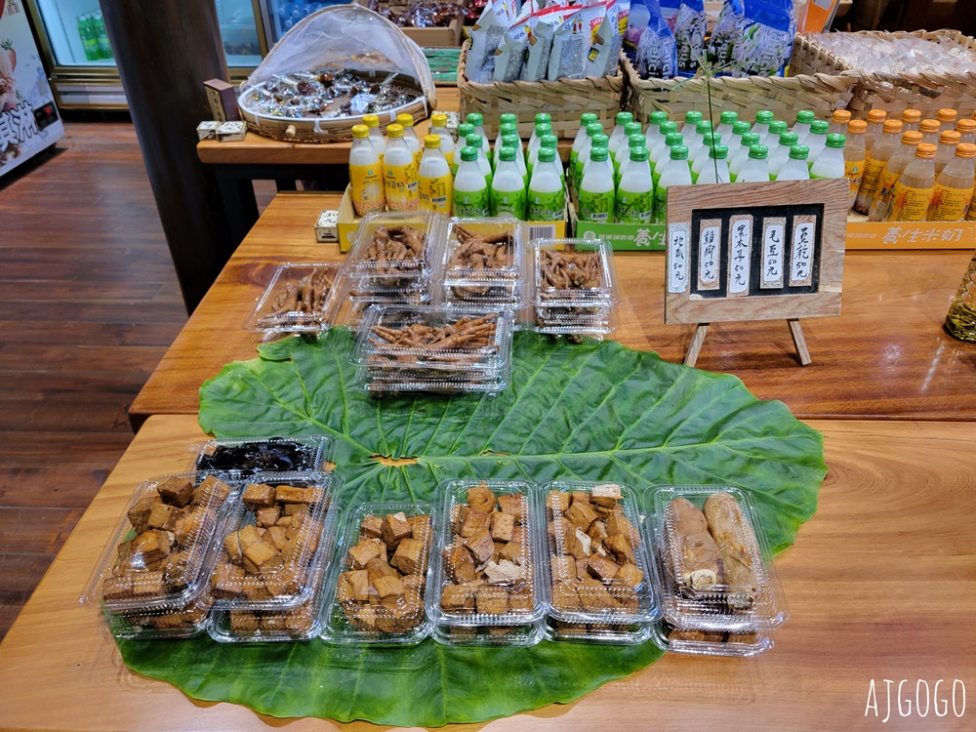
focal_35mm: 26
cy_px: 366
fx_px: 733
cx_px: 488
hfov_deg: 67.3
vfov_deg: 53.1
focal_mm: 5.4
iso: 160
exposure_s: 1/40
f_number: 1.8
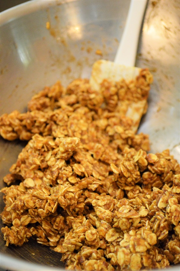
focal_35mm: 66
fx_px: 496
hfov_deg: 20.6
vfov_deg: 30.5
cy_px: 136
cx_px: 90
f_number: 5.3
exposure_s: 1/80
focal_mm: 44
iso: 3200
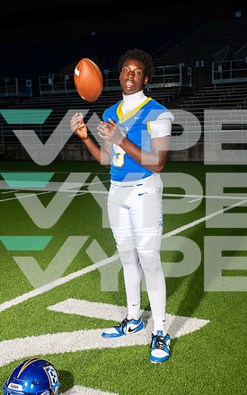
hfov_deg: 25.8
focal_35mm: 50
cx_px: 133
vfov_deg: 40.3
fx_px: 539
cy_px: 201
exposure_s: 1/320
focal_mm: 48
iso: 800
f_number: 7.1
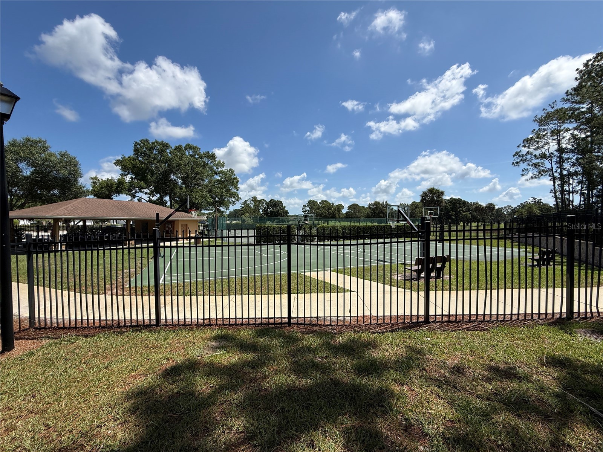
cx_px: 302
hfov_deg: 102.1
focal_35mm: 14
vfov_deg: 85.7
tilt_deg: -0.8
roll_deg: +0.1
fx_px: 244
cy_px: 226
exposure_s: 1/2976
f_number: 2.2
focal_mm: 2.22
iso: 50
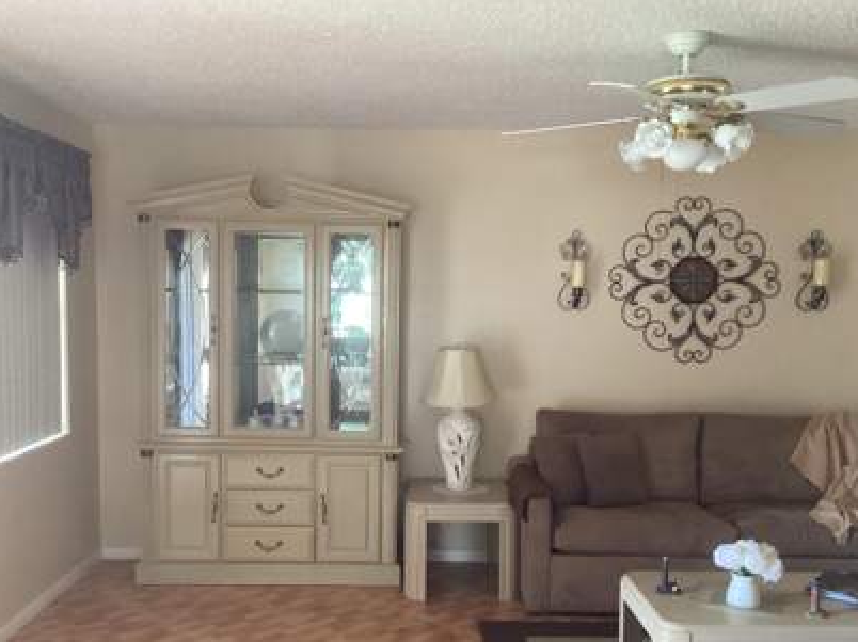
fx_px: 917
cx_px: 399
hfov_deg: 50.1
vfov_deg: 38.6
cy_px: 359
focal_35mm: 37
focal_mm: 3.3
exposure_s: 1/60
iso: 320
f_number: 2.4
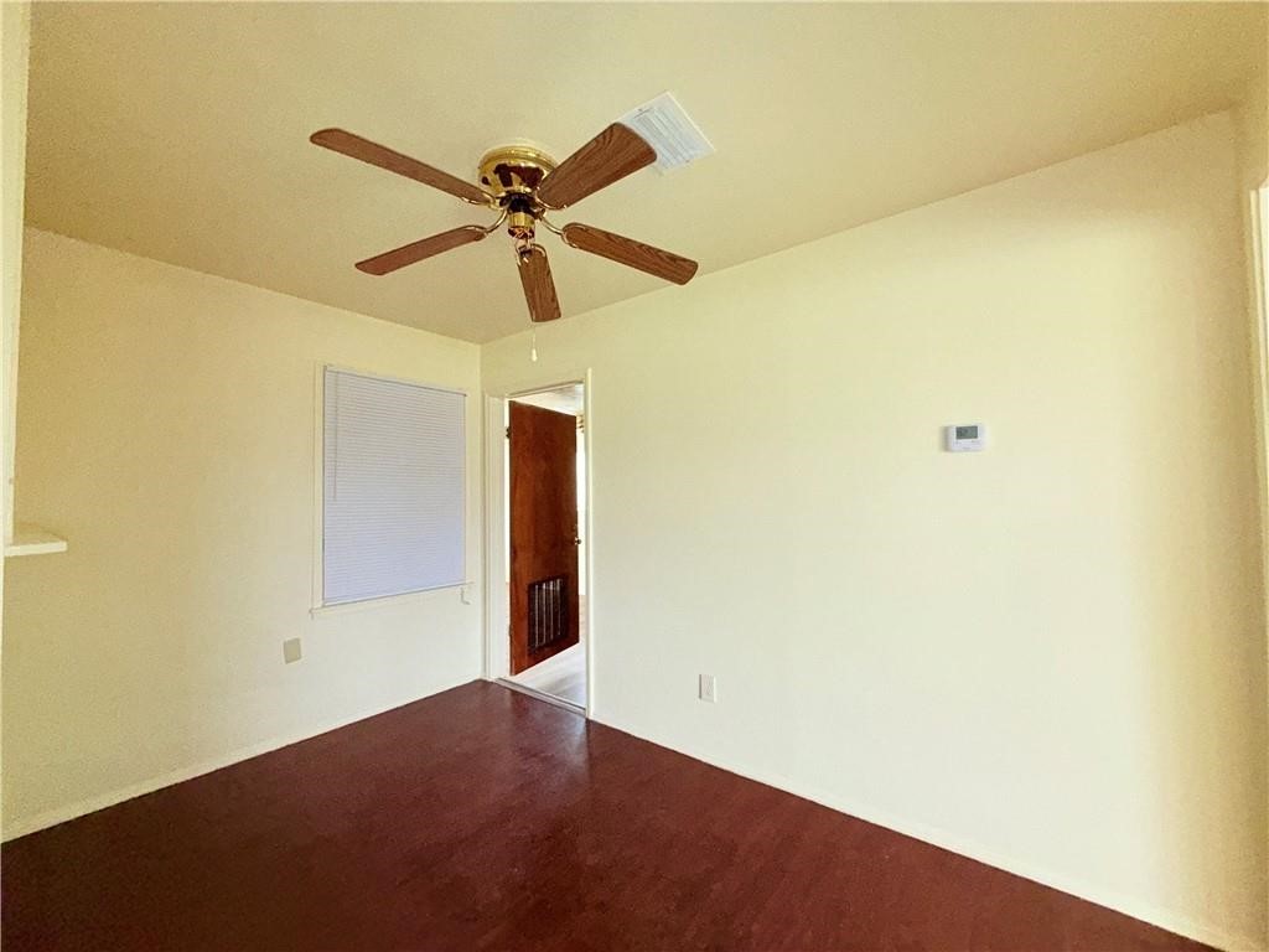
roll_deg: +0.1
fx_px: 513
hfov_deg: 102.1
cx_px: 634
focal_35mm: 14
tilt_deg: +2.7
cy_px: 476
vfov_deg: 85.7
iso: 200
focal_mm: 2.22
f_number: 2.2
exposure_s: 1/96
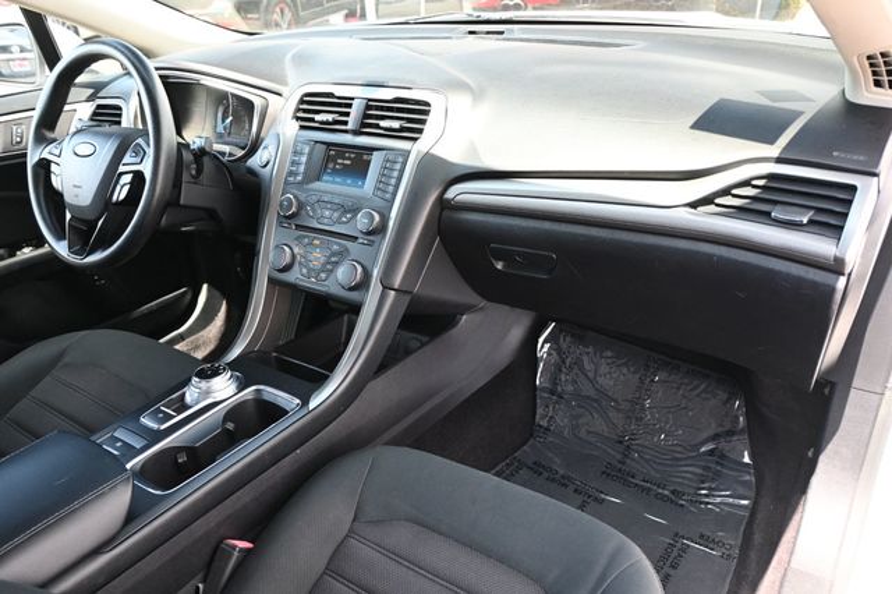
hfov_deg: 64.6
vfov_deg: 45.6
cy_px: 297
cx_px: 446
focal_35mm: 28
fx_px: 706
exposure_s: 1/125
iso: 640
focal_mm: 19
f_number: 3.8
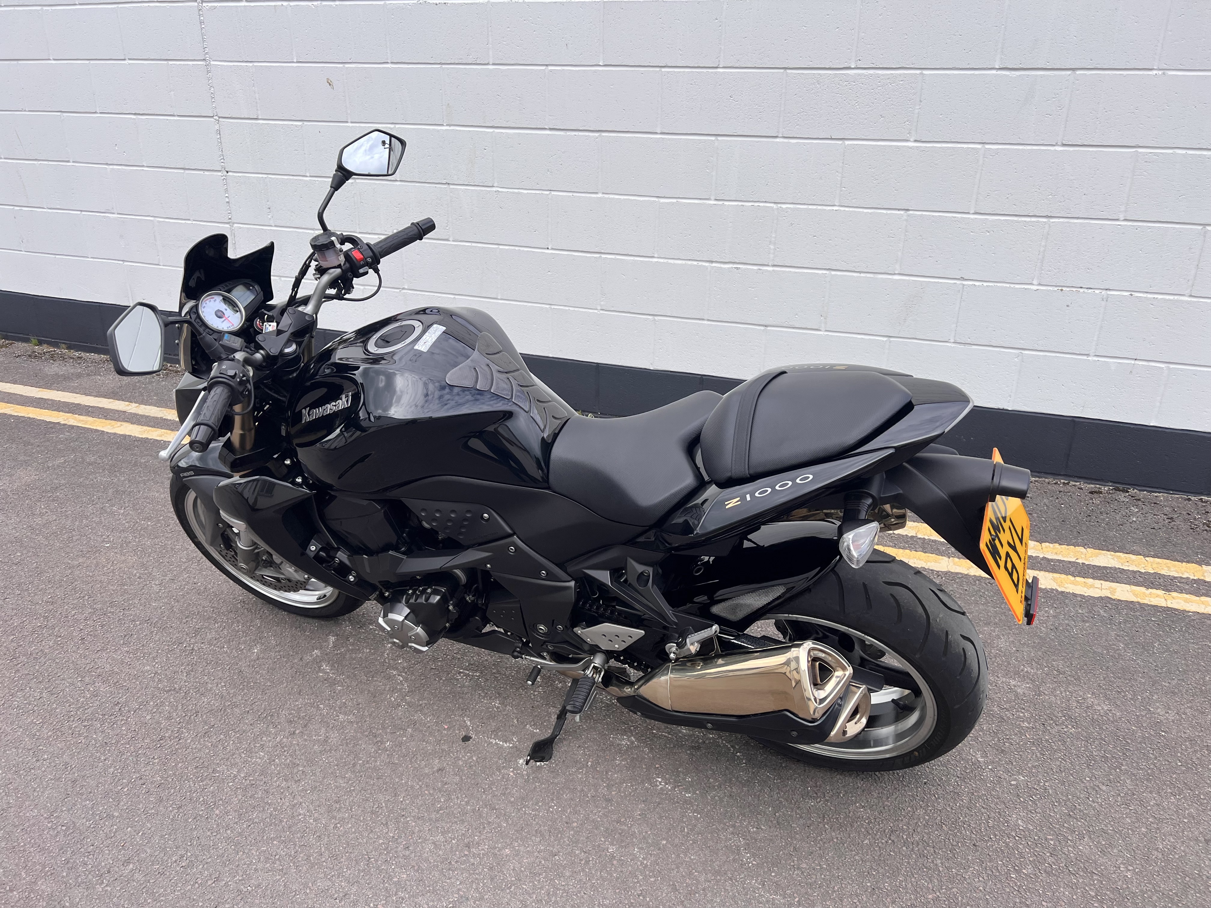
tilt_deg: -22.5
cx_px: 606
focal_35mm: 26
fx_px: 910
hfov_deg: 67.3
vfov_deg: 53.1
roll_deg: -1.5
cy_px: 454
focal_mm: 5.7
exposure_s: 1/1112
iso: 50
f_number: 1.5
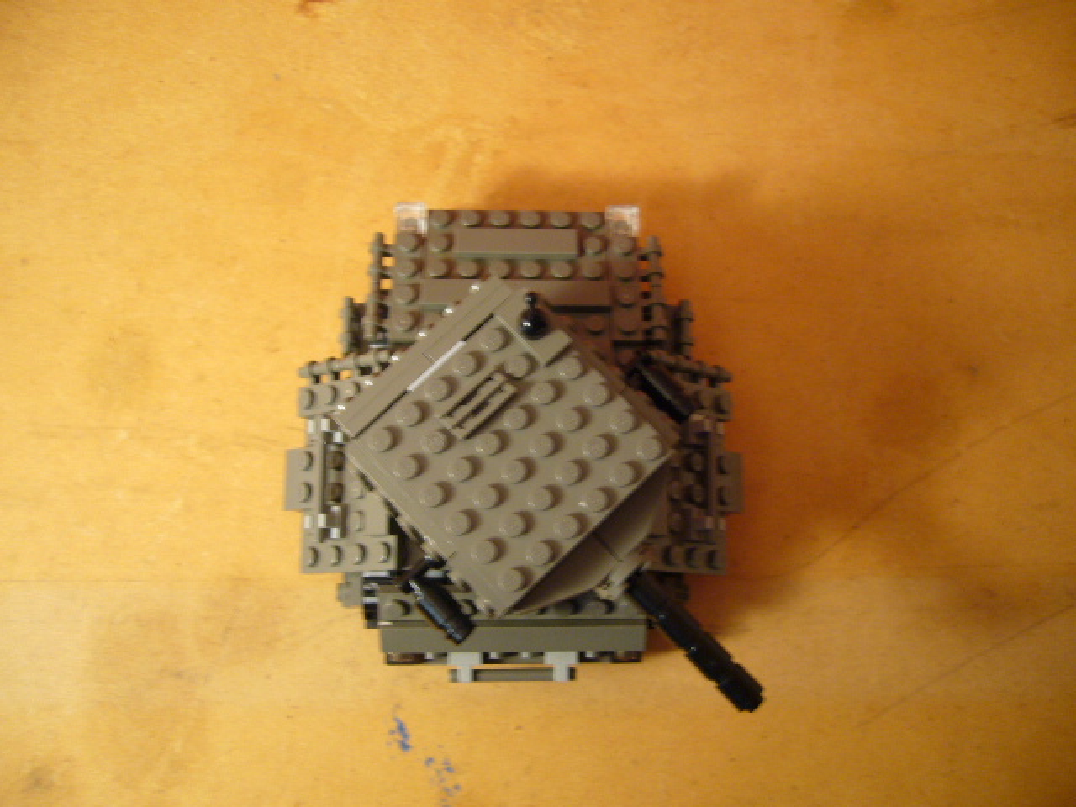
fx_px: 1088
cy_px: 404
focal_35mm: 35
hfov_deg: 52.6
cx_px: 538
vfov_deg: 40.7
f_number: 2.8
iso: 100
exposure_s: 1/13
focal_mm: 5.8
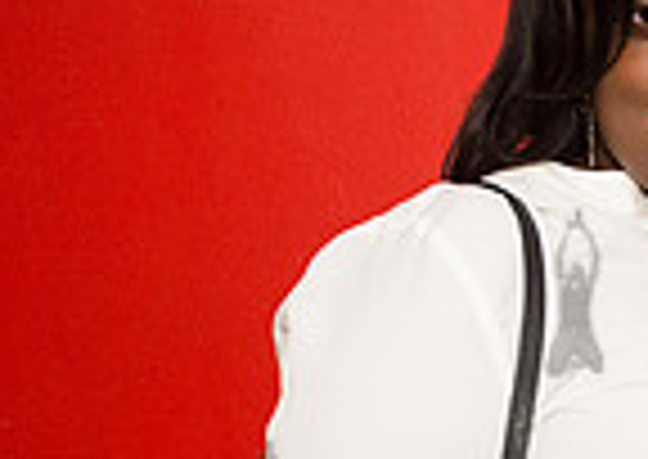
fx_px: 2367
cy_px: 467
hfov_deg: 13.5
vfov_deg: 11.0
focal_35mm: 129
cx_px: 1275
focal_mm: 29
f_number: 4
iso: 2500
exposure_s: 1/500
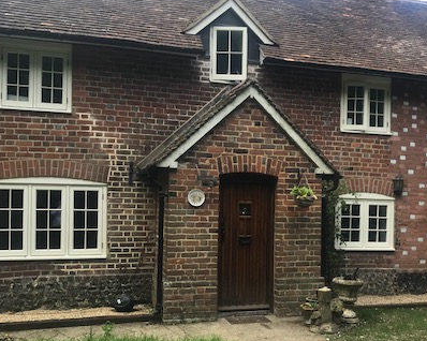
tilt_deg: +1.4
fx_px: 556
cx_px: 266
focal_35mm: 44
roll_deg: -0.3
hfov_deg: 41.7
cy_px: 207
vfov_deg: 34.0
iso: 20
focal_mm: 3.99
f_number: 1.8
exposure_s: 1/409
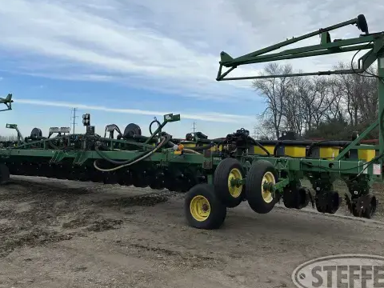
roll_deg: -1.8
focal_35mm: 32
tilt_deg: +4.8
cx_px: 178
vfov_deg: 44.0
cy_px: 117
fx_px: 355
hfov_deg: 56.8
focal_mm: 6.86
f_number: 1.78
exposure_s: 1/3717
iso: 80
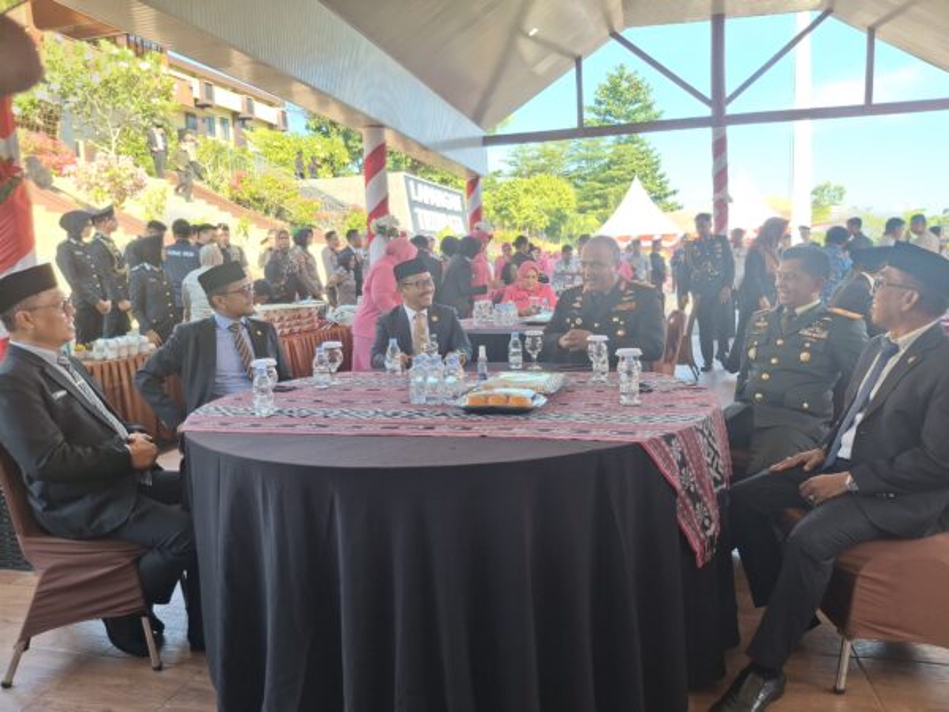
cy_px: 356
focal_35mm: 25
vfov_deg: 54.9
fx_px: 685
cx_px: 474
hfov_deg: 69.4
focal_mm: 4.69
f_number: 1.8
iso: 50
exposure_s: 1/100
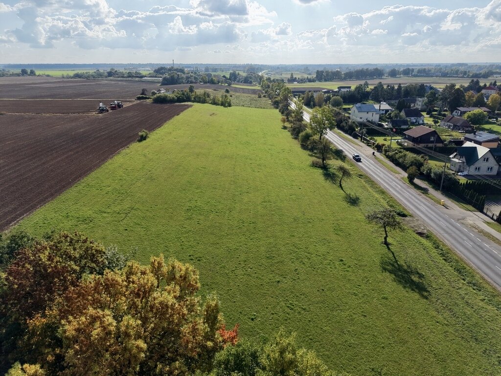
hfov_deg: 71.6
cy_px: 188
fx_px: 347
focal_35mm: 24
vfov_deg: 56.8
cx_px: 250
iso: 400
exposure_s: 1/8000
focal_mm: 8.67
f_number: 1.8
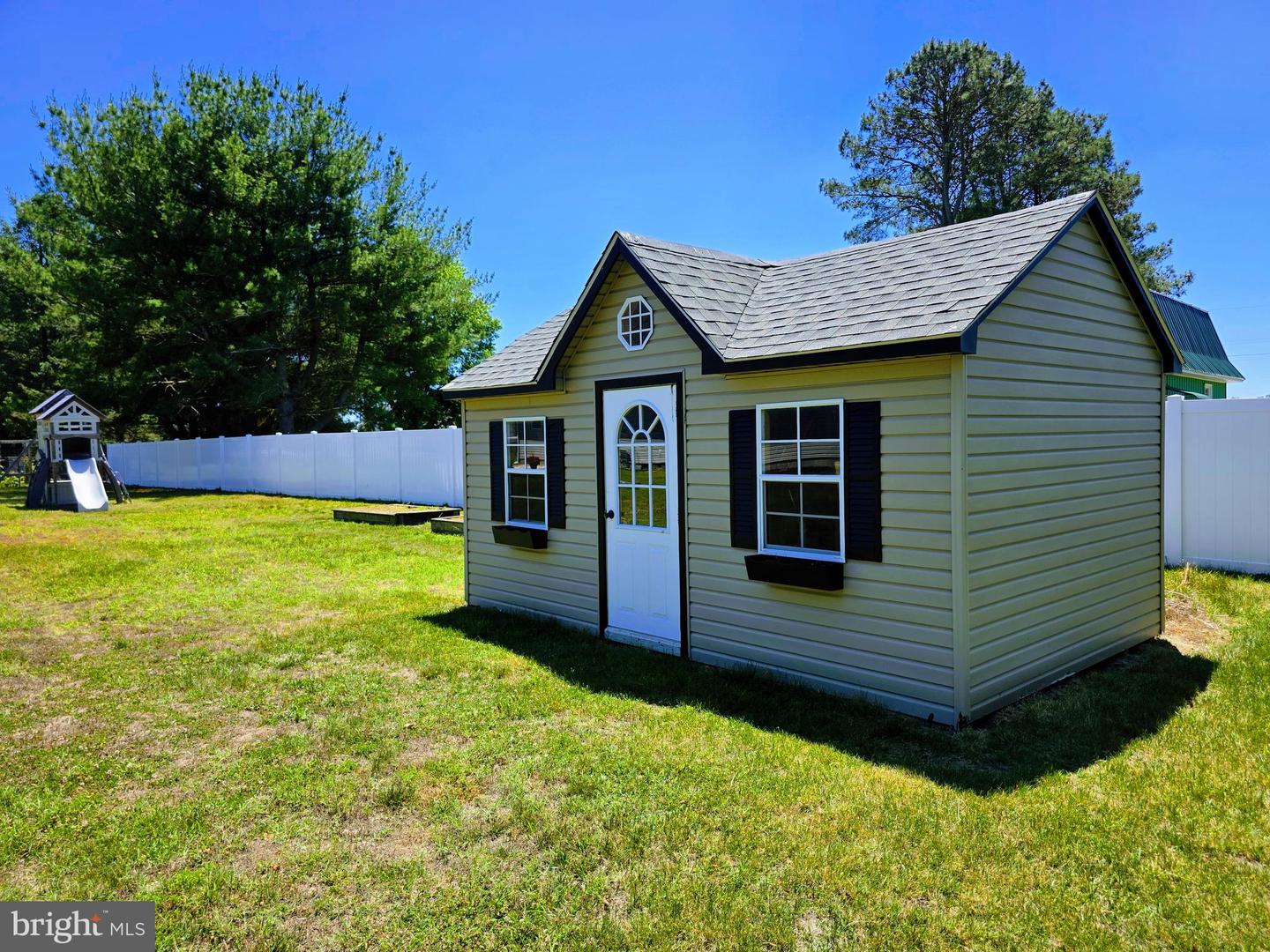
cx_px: 635
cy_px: 476
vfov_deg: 58.9
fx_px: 844
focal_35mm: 23
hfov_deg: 73.9
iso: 80
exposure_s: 1/3637
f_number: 1.7
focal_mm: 6.3
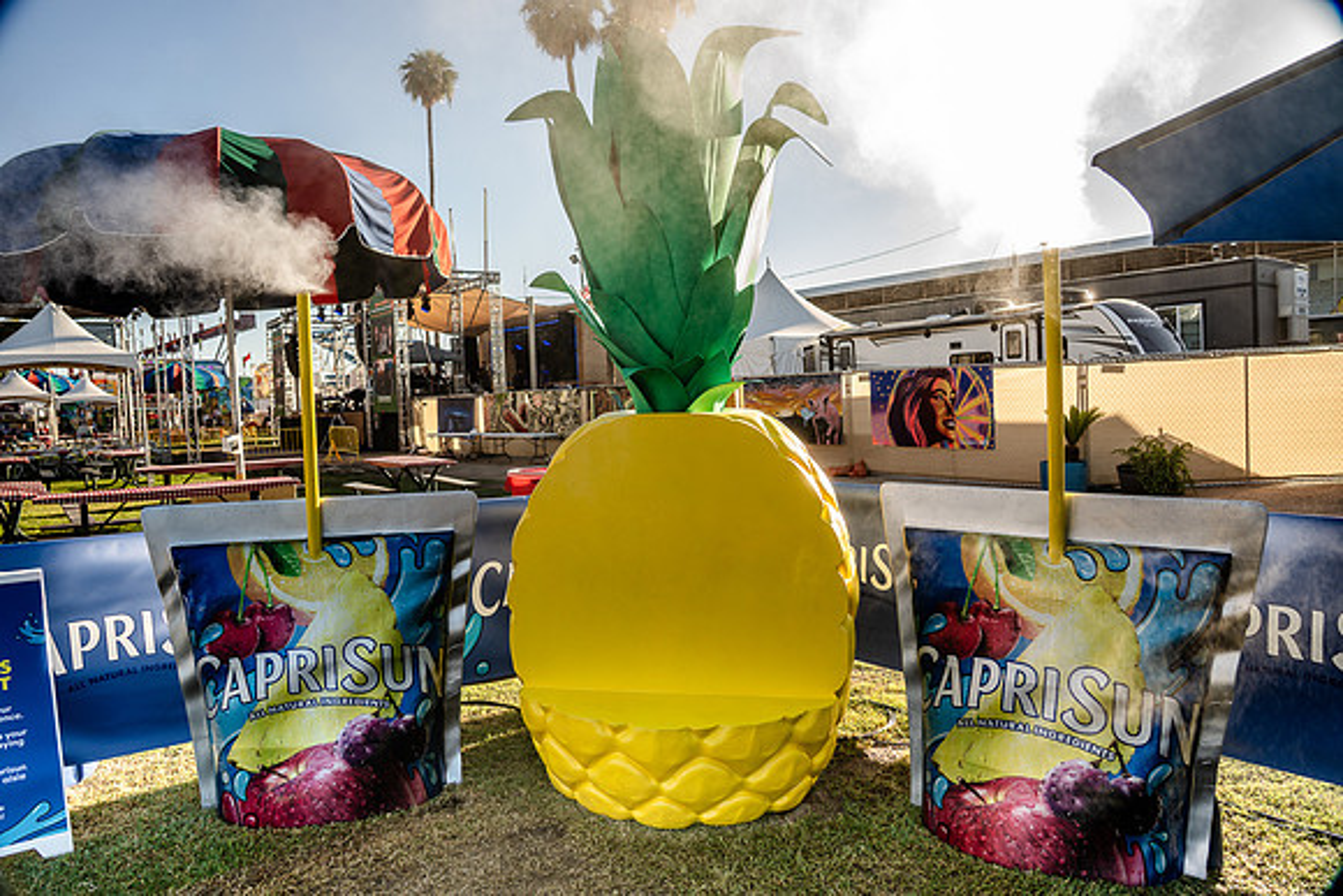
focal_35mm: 24
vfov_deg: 53.2
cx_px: 672
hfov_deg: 73.7
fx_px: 896
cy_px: 448
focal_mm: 24
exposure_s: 1/200
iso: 50
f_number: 4
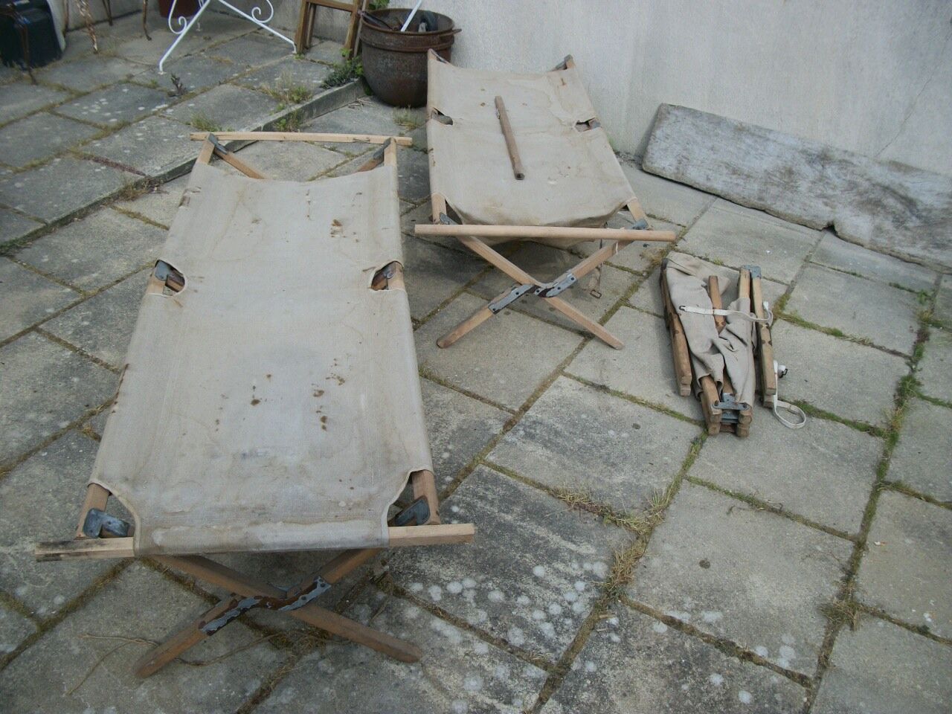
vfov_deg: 44.2
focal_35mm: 32
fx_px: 880
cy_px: 357
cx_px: 476
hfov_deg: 56.8
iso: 80
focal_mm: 5.7
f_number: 8.8
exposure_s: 1/160
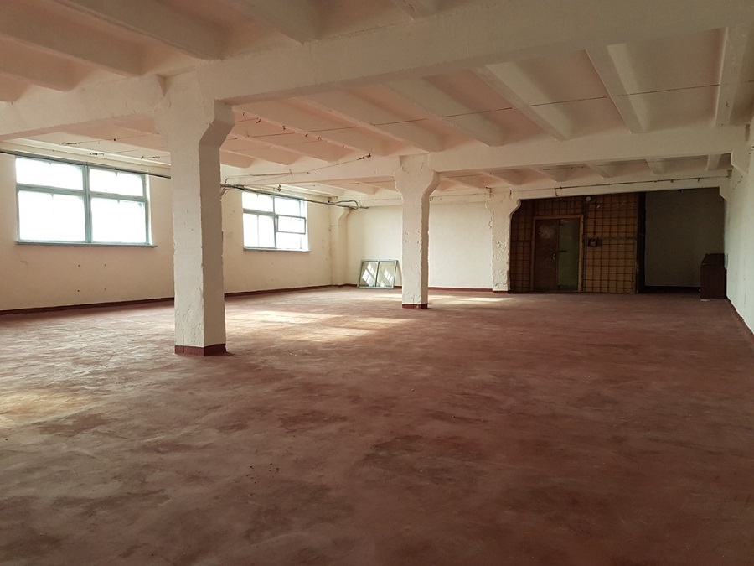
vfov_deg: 53.1
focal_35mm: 26
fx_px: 566
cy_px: 283
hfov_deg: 67.3
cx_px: 377
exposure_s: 1/50
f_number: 1.7
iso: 125
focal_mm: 4.2
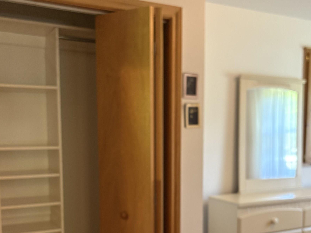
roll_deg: +0.2
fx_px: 404
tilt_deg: -5.5
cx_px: 175
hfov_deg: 42.0
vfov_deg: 31.5
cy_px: 182
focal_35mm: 45
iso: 250
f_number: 1.6
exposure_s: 1/60
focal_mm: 5.96
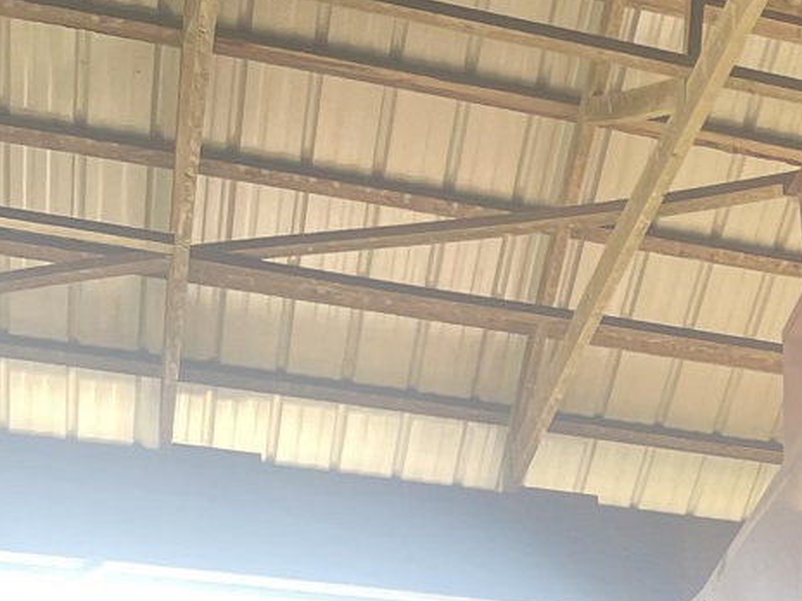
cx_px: 1697
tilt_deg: +4.6
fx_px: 2595
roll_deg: +2.3
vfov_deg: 12.4
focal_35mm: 112
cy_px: 979
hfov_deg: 14.2
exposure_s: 1/121
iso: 50
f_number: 1.6
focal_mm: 4.2
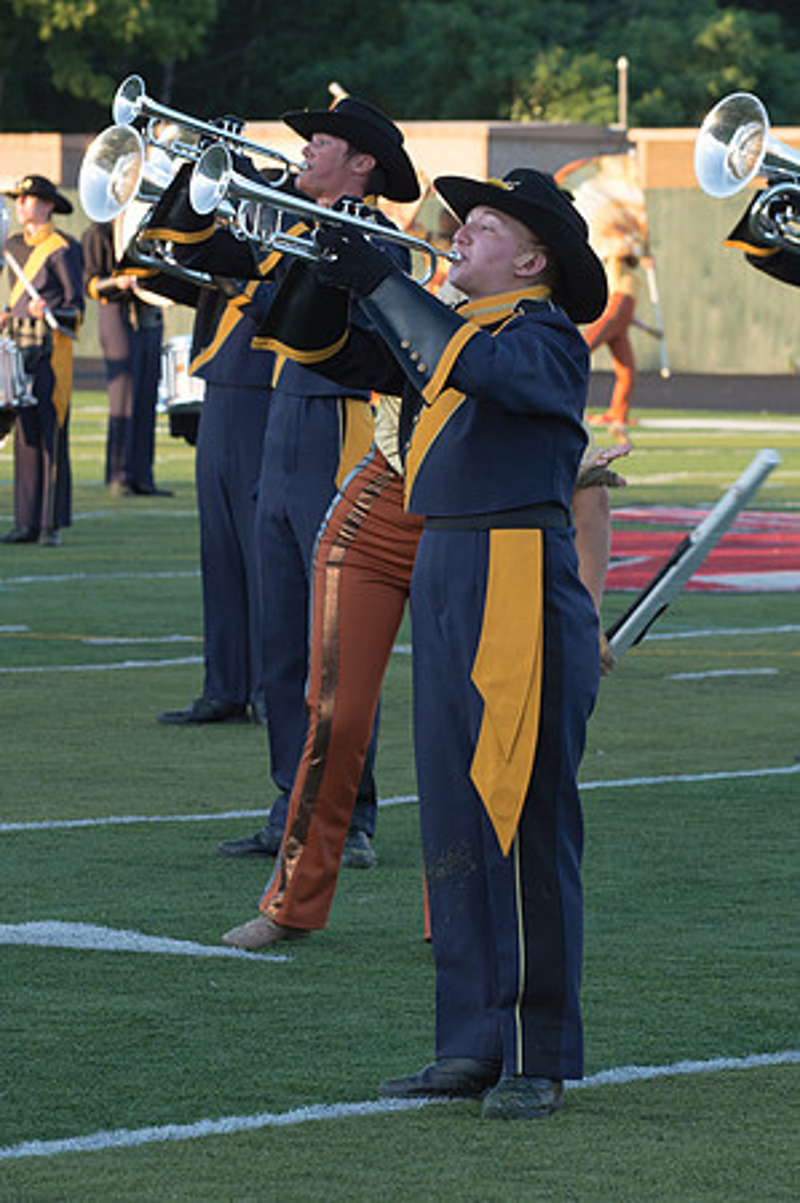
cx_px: 420
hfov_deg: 6.5
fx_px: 7090
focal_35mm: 212
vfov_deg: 9.7
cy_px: 545
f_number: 8
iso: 640
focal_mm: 116
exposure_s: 1/250
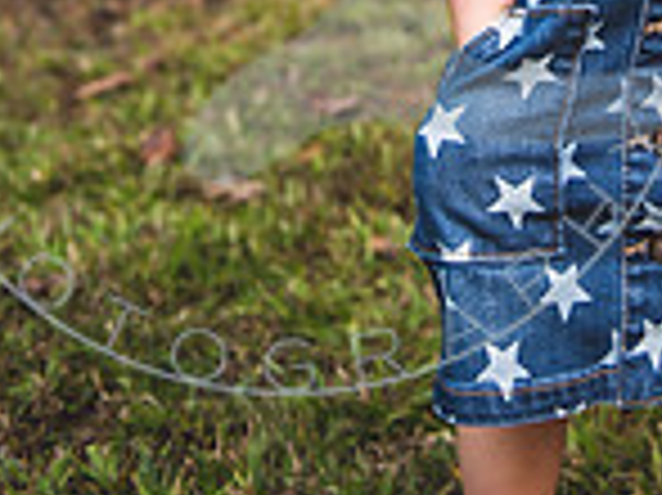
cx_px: 491
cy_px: -364
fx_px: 1796
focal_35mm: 94
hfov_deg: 20.7
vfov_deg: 14.1
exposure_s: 1/200
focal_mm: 32
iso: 100
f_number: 2.8
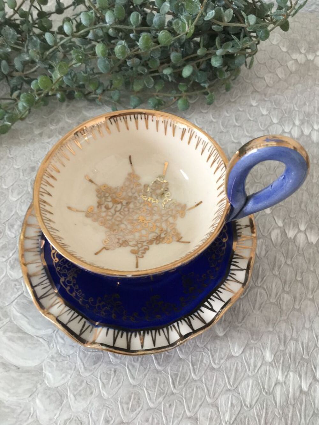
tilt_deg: -60.3
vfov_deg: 61.7
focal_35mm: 29
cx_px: 160
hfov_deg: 48.2
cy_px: 212
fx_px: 356
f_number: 2.2
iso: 250
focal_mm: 4.15
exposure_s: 1/33
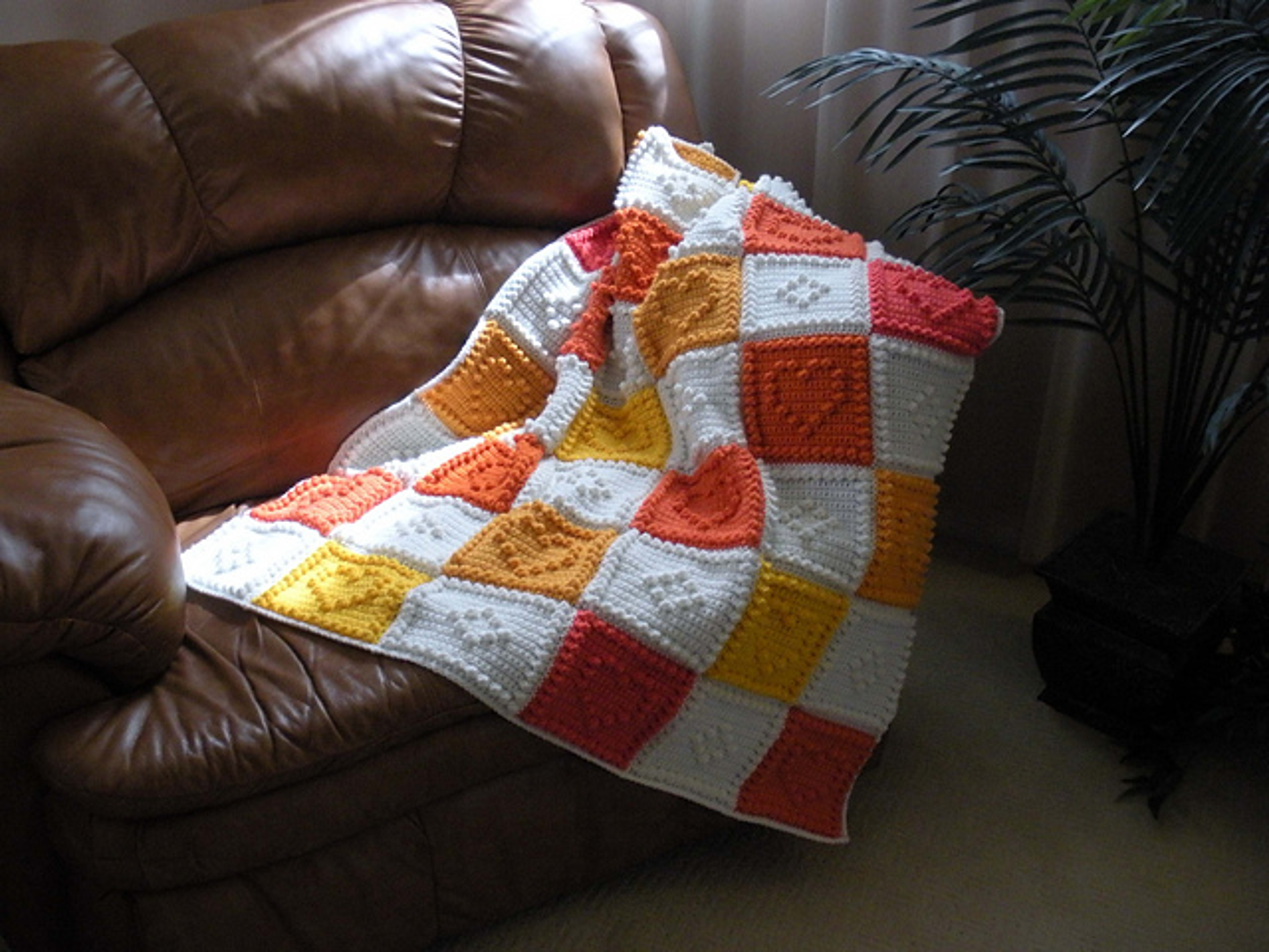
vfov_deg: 39.7
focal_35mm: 36
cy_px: 476
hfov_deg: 51.4
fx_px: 1320
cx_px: 634
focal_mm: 6.3
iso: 400
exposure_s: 1/46.8
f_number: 3.5
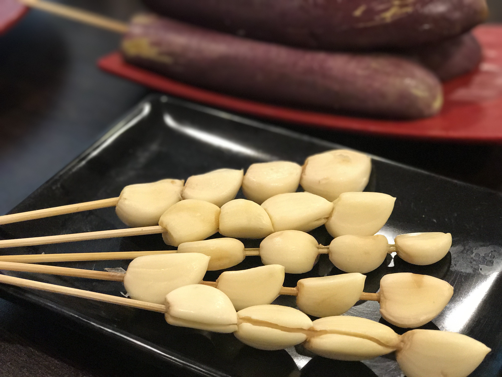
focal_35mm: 57
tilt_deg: -37.7
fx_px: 827
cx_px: 251
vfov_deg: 25.7
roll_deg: +2.0
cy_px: 188
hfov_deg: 33.8
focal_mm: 6.6
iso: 500
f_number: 2.8
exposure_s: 1/50
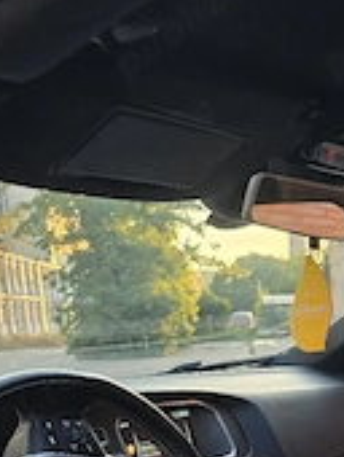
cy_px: 462
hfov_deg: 26.8
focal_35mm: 54
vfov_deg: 32.5
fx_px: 714
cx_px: 255
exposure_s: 1/182
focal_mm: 6.3
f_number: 1.7
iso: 80
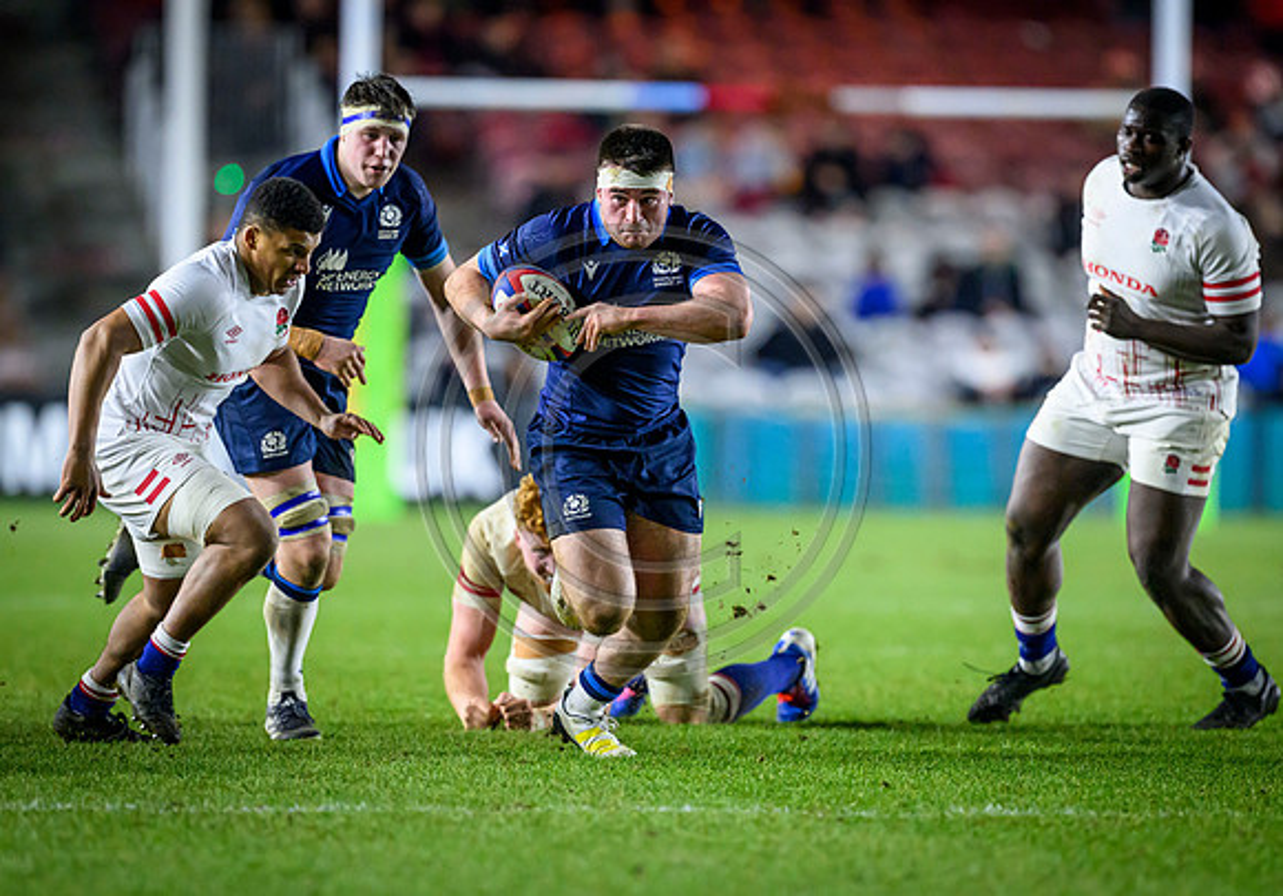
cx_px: 595
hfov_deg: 4.3
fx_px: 16913
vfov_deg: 3.0
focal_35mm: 468
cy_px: 508
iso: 8000
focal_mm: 400
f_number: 3.5
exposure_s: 1/1000
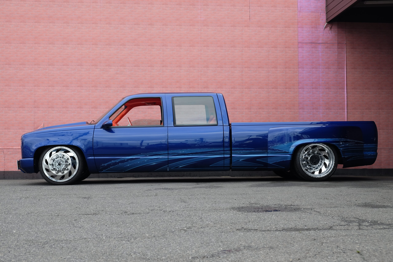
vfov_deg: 28.7
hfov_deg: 41.9
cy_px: 131
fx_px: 513
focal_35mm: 47
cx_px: 196
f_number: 5.6
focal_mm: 31.5
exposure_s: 1/220
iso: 200
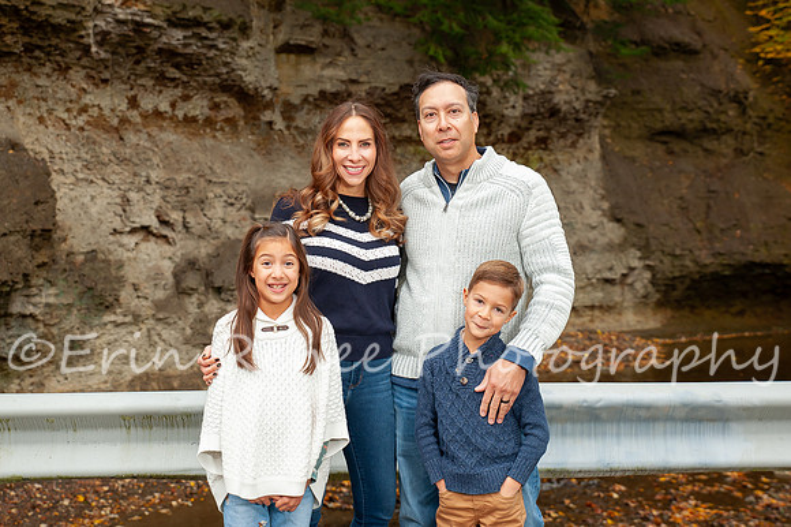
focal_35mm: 54
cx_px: 392
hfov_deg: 36.7
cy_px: 231
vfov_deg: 24.9
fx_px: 1192
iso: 400
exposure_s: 1/160
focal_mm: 46
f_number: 5
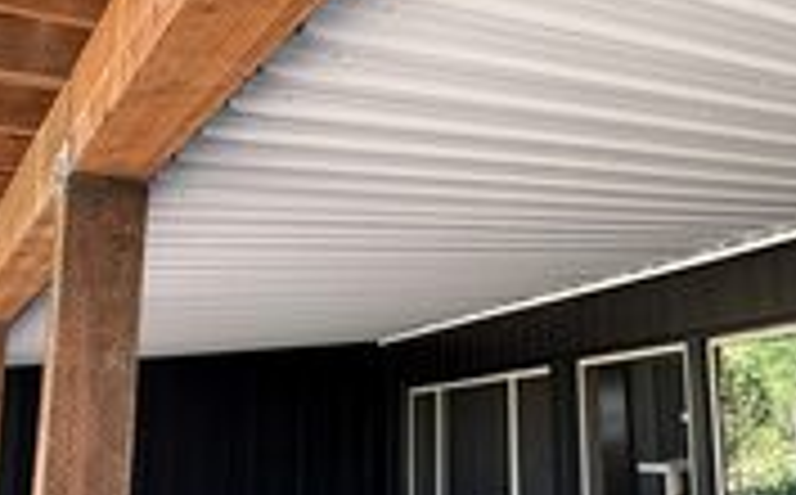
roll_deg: +4.4
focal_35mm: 42
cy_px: 205
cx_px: 805
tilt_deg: +12.4
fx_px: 910
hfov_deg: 40.9
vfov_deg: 30.4
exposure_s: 1/99
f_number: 2.2
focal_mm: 2.22
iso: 64
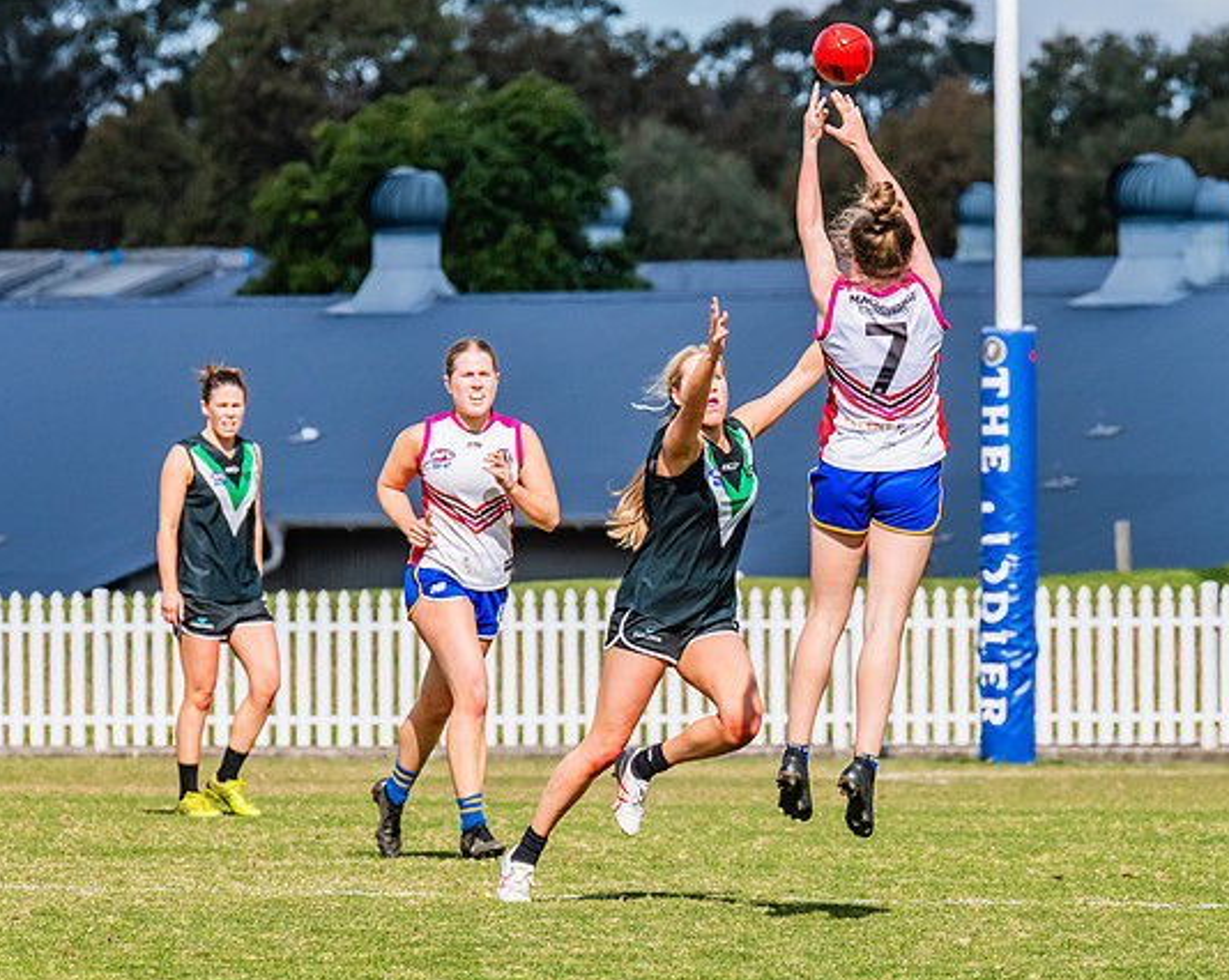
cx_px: 888
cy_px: 472
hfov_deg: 3.1
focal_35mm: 632
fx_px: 22963
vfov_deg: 2.4
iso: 800
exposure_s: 1/1250
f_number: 13
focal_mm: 420
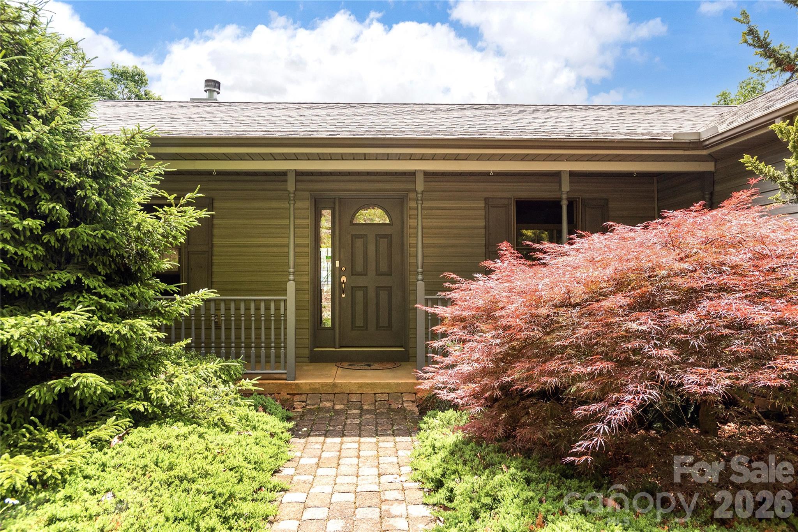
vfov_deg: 53.1
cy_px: 266
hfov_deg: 73.7
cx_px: 399
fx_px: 532
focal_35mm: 24
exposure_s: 1/800
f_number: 7.1
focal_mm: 24
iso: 320
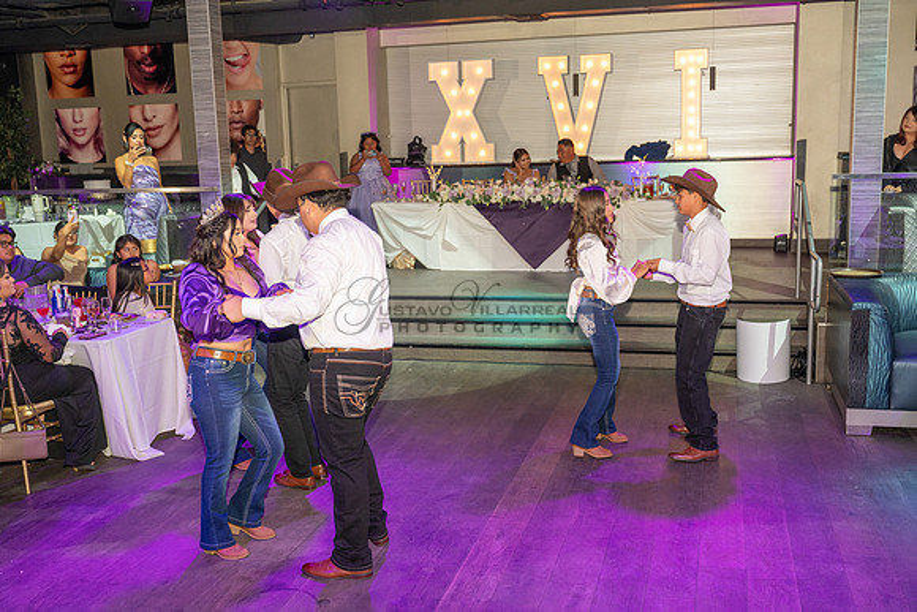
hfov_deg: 51.9
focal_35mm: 37
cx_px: 458
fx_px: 943
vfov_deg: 36.0
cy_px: 306
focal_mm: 37
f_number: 4
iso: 1000
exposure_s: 1/200
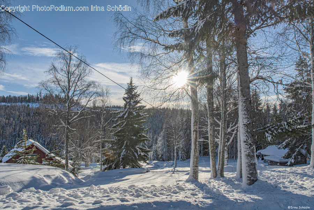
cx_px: 157
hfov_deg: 73.7
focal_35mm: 24
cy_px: 105
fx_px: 209
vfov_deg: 53.2
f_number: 22
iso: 100
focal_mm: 24
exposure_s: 1/30
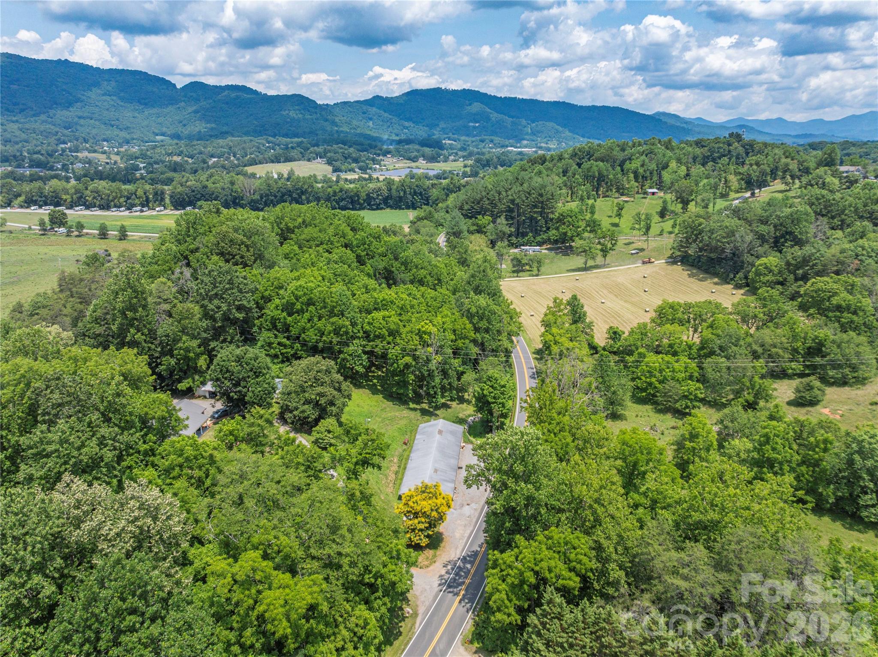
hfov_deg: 71.6
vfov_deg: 56.8
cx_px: 439
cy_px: 328
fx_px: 608
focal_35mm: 24
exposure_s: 1/5000
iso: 200
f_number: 2.8
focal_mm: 12.29
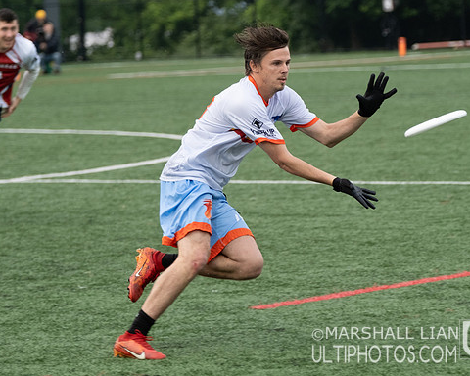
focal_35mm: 226
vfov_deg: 6.8
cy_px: 99
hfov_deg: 8.5
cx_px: 281
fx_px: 3144
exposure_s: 1/1000
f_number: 2.8
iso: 500
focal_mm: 83.8
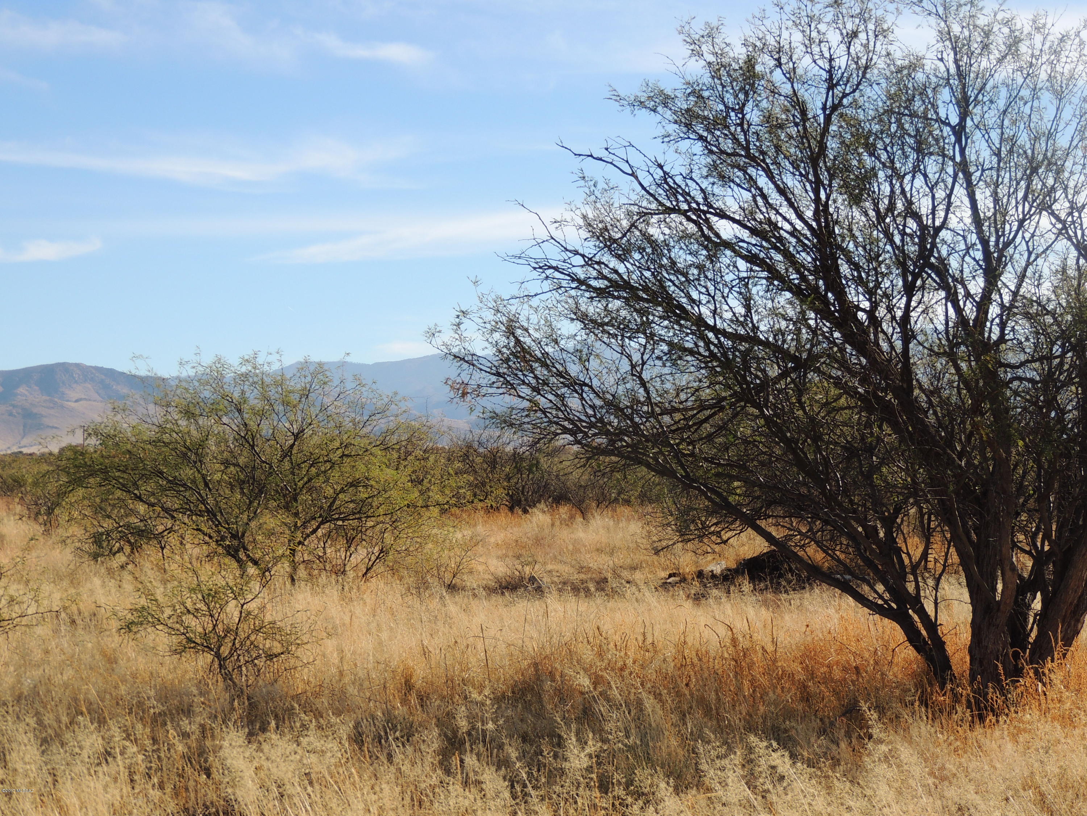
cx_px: 544
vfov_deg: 19.6
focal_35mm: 75
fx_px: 2355
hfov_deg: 26.0
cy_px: 408
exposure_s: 1/800
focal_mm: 13.3
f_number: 3.9
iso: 100
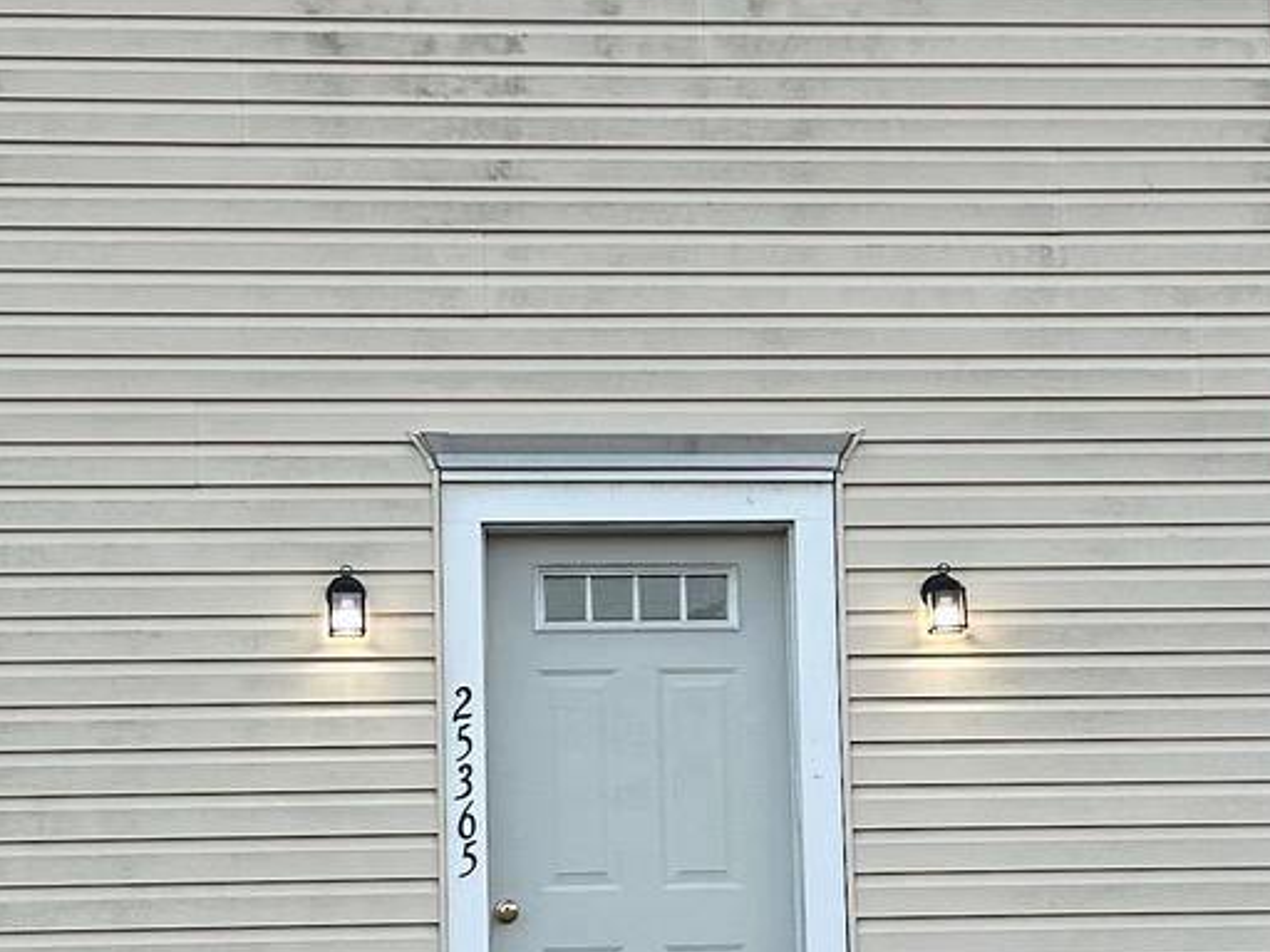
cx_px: 667
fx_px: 3816
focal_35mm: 104
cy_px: 521
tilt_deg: +10.1
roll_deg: +0.1
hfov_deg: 18.9
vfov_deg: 14.2
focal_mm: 5.7
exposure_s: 1/384
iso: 50
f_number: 1.5
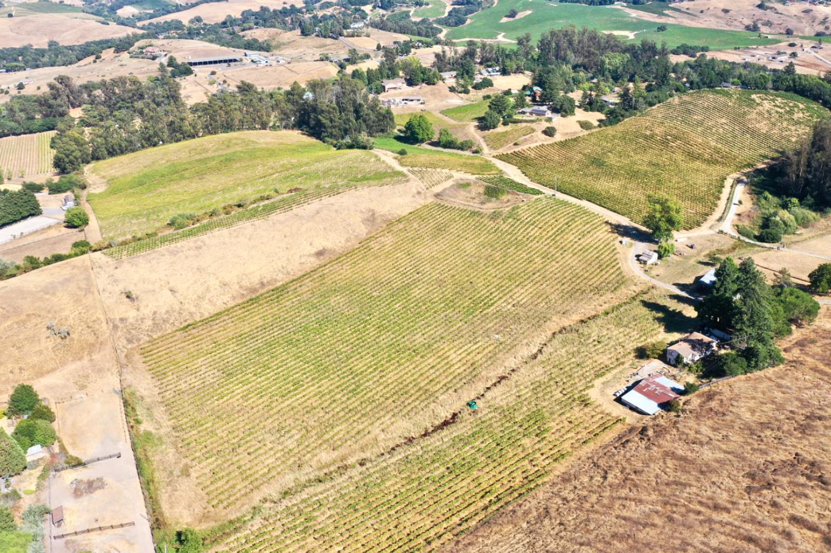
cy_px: 263
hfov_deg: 60.3
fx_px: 715
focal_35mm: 31
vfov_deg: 42.3
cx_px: 432
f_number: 5.6
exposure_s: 1/320
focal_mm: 10.26
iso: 100
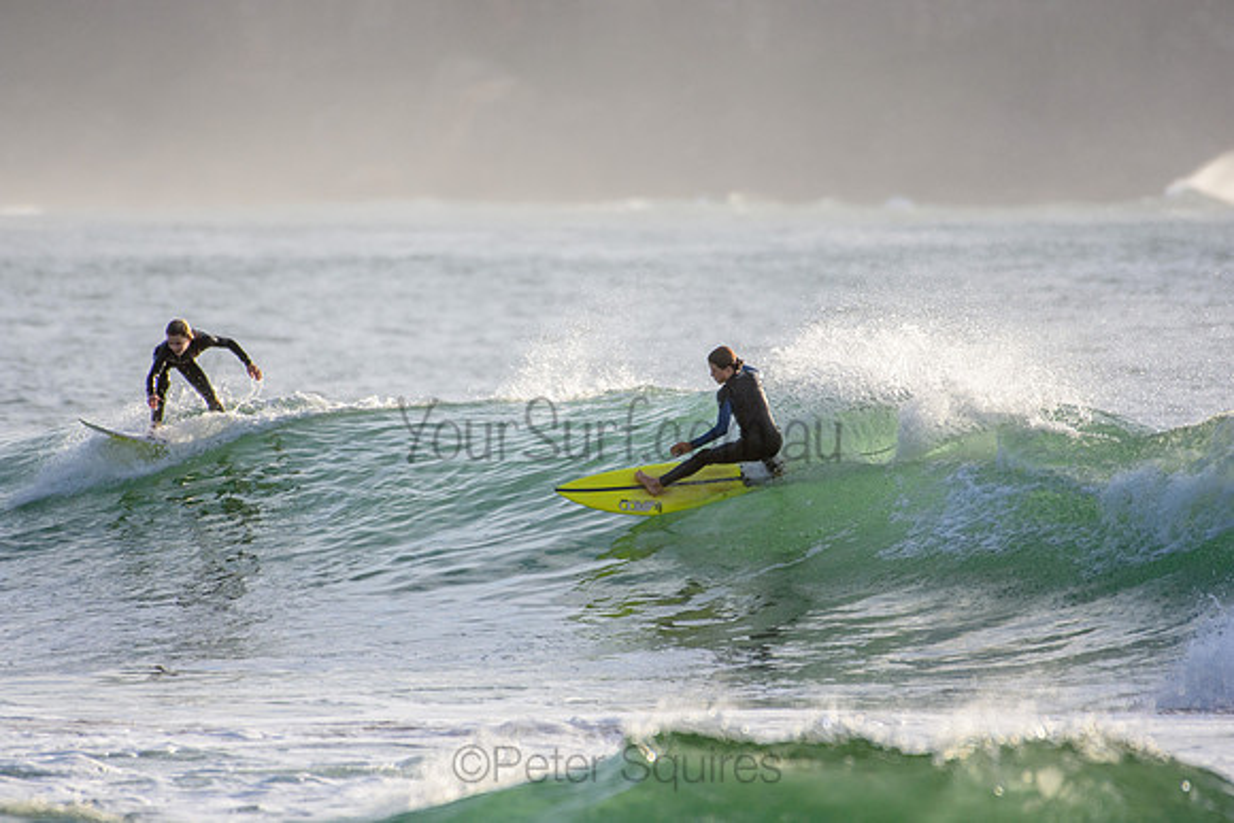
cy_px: 412
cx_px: 617
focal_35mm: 750
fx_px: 25713
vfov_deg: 1.8
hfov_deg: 2.7
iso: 360
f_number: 5.6
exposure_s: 1/2000
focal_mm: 500
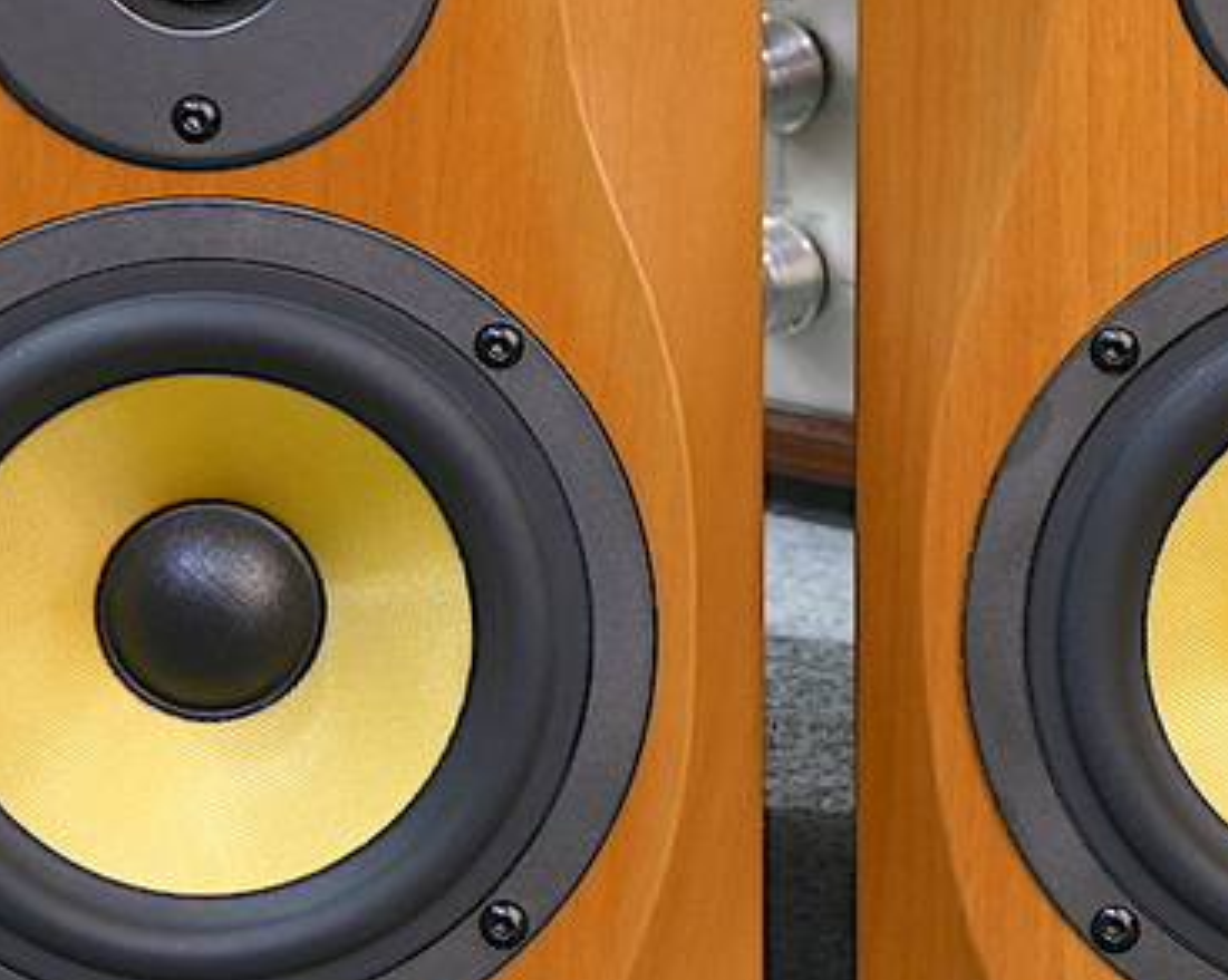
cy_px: 151
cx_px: 793
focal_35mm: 294
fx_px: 10677
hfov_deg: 6.6
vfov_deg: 5.3
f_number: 5.1
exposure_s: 1/3.2
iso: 100
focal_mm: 20.6
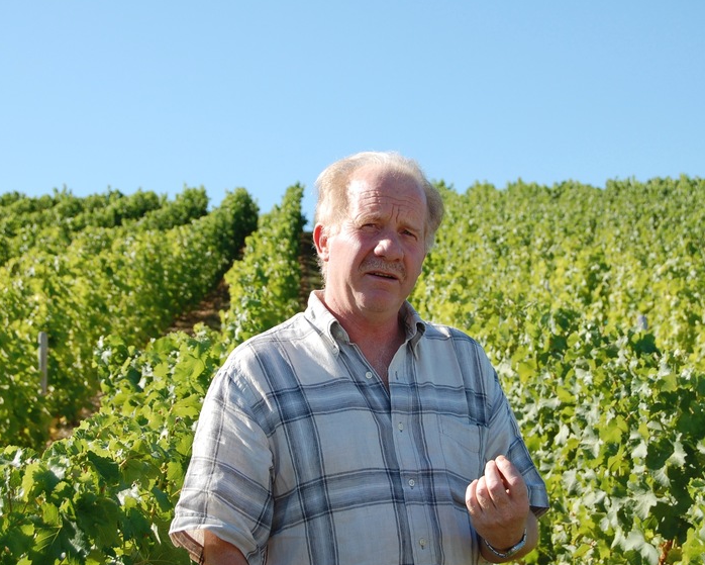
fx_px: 1816
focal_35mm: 87
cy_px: 280
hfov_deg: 22.0
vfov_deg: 17.7
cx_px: 335
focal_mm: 48
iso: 200
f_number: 9
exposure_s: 1/320
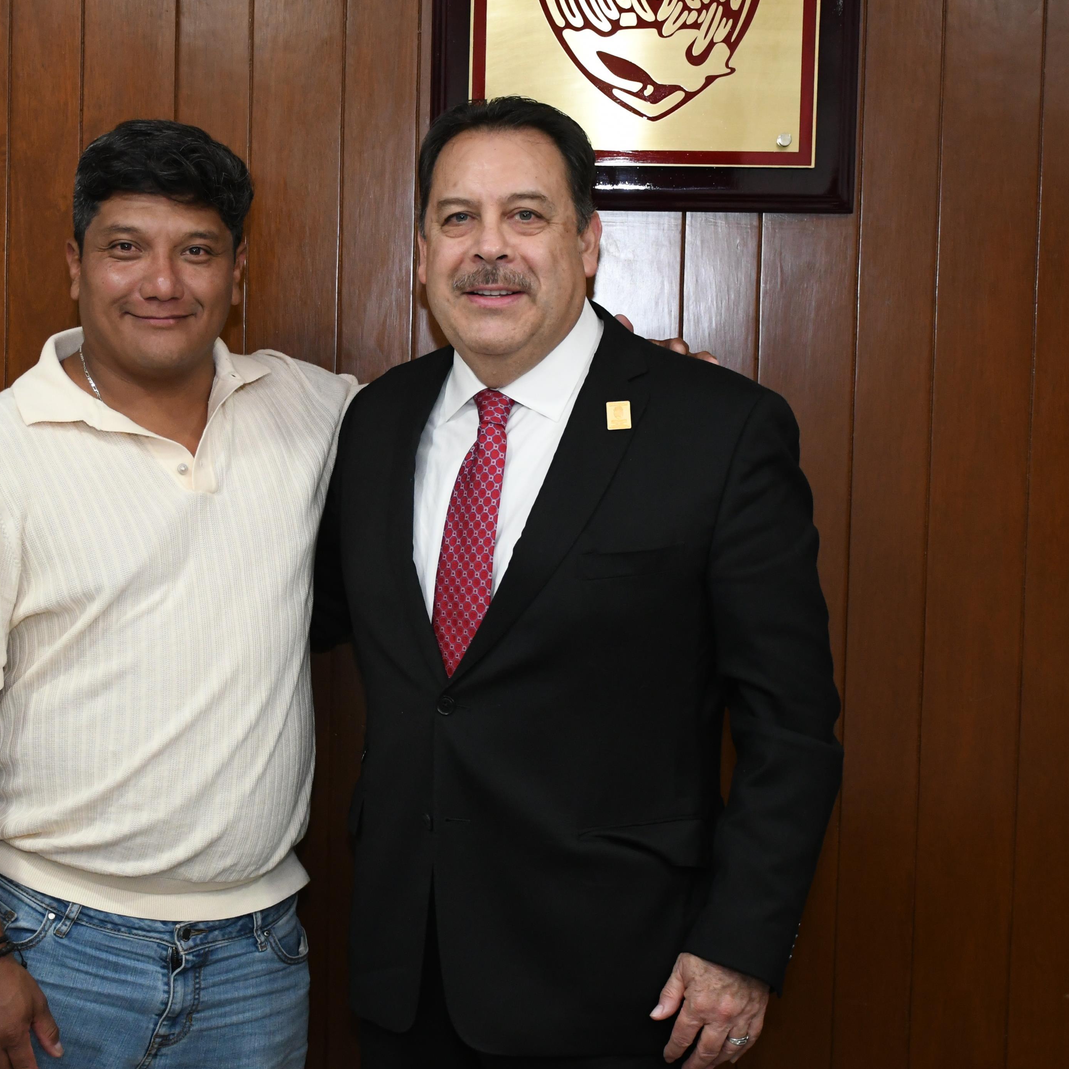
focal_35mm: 73
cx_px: 302
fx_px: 2551
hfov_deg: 23.5
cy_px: 535
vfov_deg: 23.7
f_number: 4.2
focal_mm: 38
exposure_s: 1/125
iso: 2500
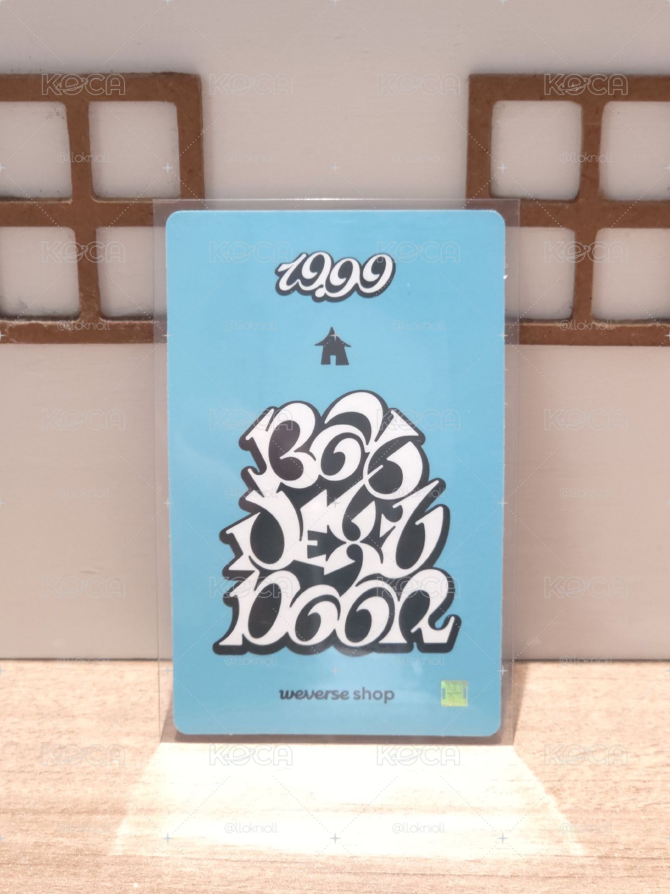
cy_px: 447
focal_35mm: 69
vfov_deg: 28.2
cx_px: 335
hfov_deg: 21.3
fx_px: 1781
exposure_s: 1/30
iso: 250
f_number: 2.4
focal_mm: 7
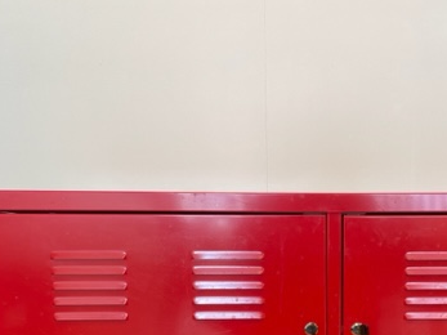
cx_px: 318
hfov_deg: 38.9
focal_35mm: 48
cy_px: 307
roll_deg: +0.8
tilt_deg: -5.2
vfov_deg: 28.9
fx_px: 620
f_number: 1.6
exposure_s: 1/100
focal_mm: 4.2
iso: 50
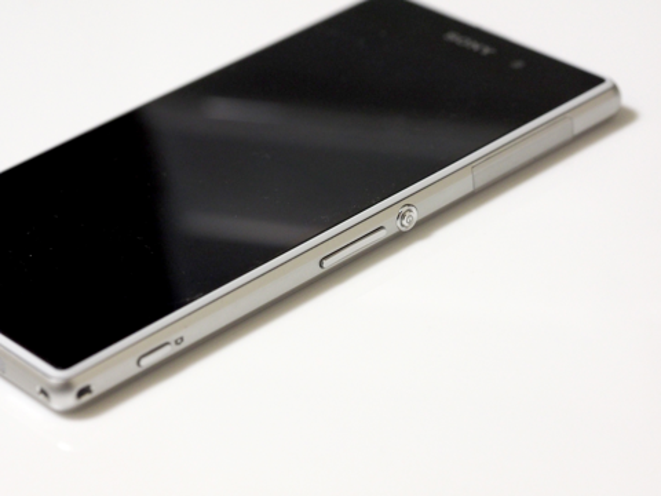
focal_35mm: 120
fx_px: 2291
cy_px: 248
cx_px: 330
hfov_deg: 16.4
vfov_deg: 12.3
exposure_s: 1/25
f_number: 4
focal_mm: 60
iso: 1600
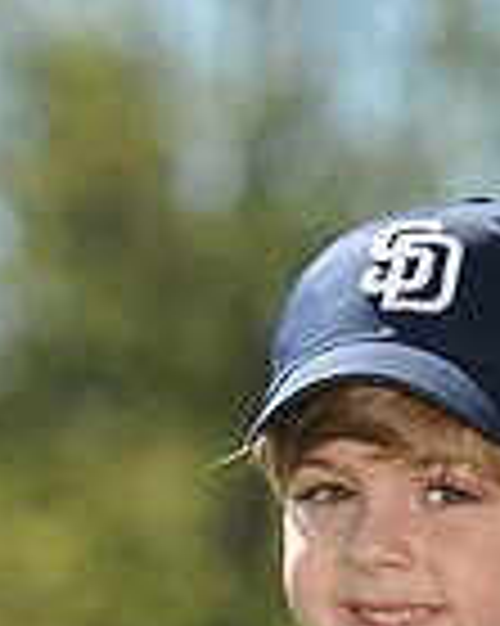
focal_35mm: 439
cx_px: 491
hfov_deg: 3.5
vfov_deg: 4.4
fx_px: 8129
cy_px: 793
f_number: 4
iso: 200
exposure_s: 1/1250
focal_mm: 112
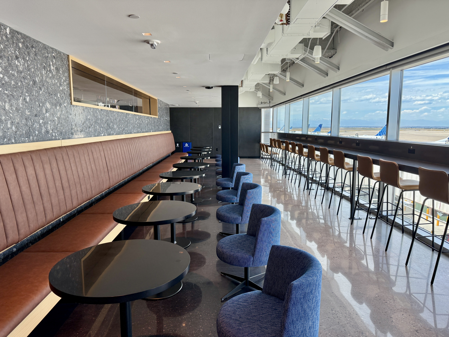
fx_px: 311
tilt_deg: -7.3
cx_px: 224
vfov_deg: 56.8
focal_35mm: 24
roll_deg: +0.8
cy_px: 168
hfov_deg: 71.6
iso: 100
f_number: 1.78
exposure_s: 1/317
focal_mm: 6.76
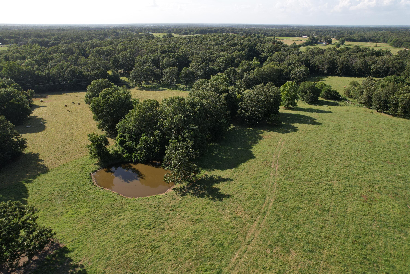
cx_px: 205
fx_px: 251
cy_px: 137
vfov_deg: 57.2
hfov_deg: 78.6
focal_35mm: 22
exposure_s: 1/160
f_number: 2.8
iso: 100
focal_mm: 8.38
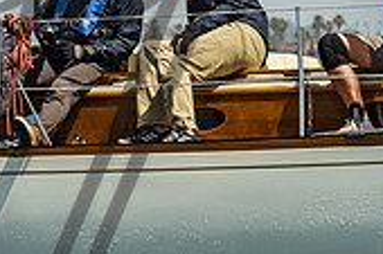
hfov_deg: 3.4
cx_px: -27
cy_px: -36
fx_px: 6420
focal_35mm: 604
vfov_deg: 2.3
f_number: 6.3
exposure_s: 1/1250
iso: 320
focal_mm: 150
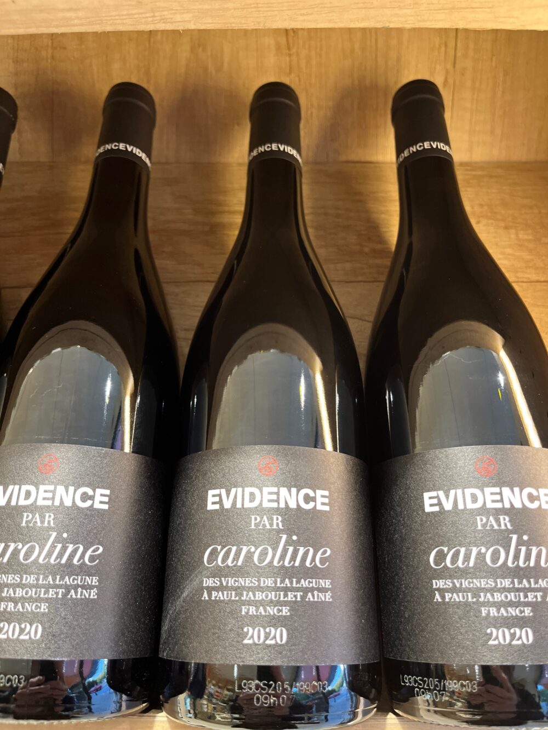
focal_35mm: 26
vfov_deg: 67.3
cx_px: 274
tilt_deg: -13.5
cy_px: 365
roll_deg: -0.4
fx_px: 549
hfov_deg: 53.1
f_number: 1.6
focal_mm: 5.1
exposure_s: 1/50
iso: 320
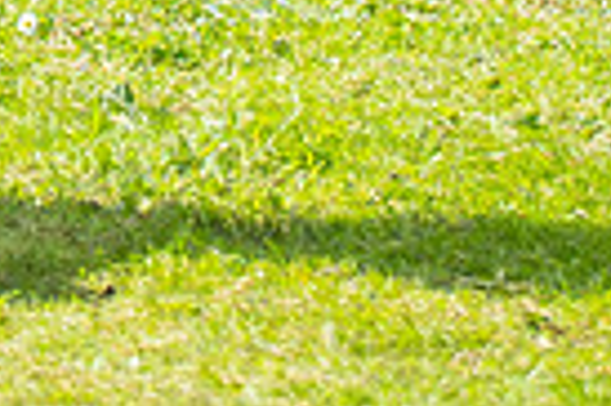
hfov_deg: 2.7
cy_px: -723
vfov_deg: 1.8
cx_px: -570
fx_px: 12748
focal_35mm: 752
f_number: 3.2
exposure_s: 1/1600
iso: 250
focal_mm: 90
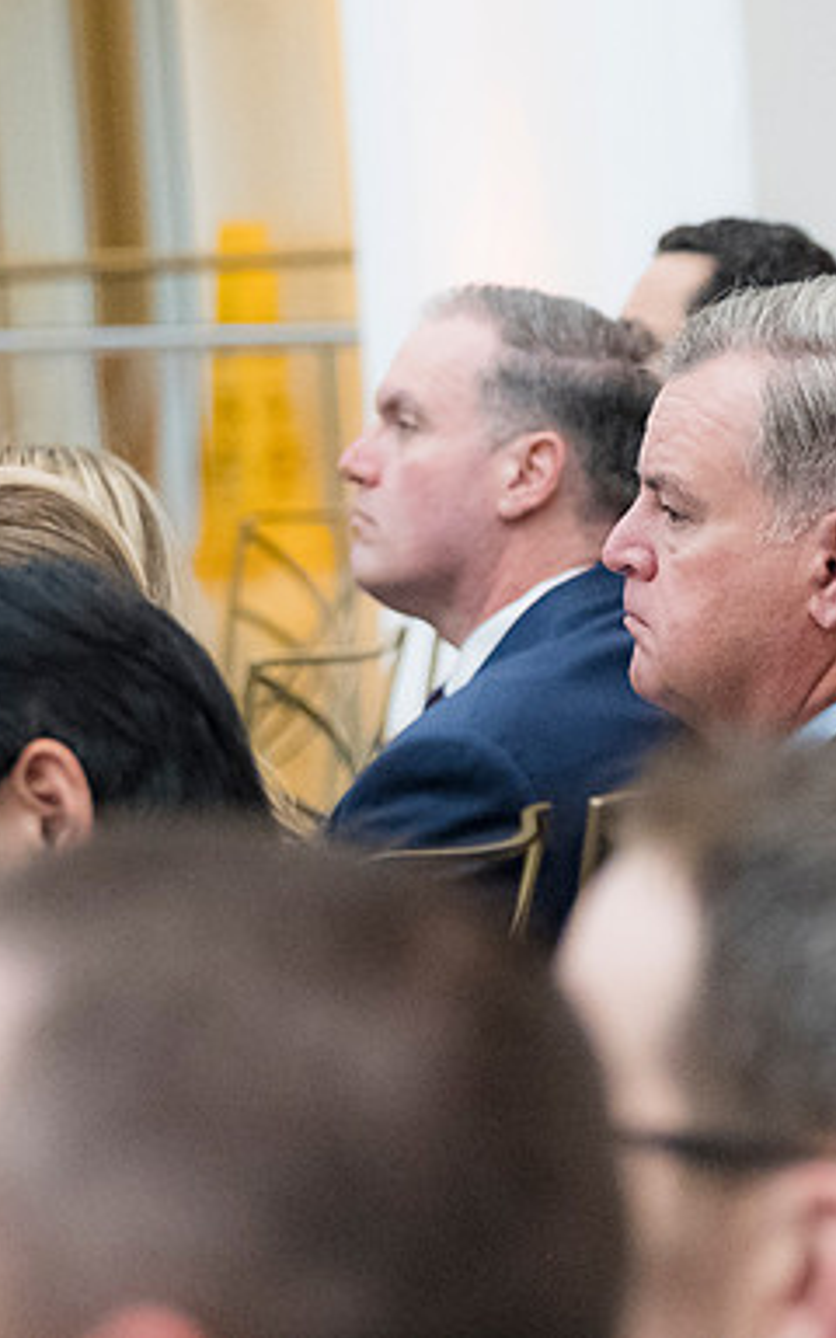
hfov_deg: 5.7
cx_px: 676
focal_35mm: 231
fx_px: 8421
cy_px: 669
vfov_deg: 9.1
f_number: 4.5
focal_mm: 100
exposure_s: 1/400
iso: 4500
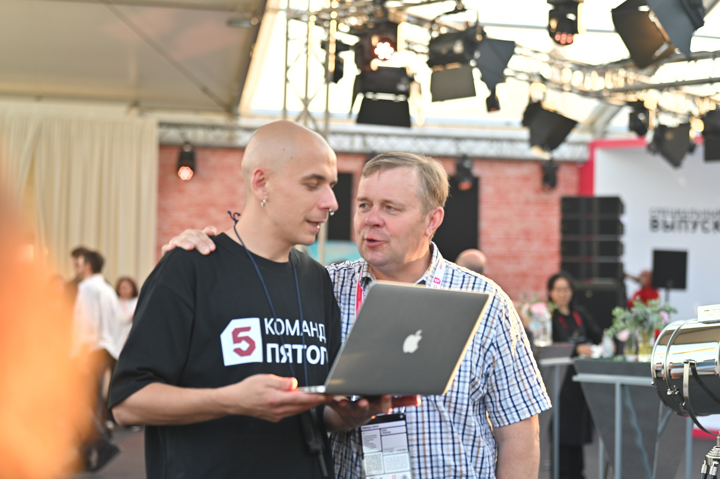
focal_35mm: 62
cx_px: 360
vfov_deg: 21.9
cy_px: 240
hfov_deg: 32.4
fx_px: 1239
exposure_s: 1/250
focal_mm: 62
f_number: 2.4
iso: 100
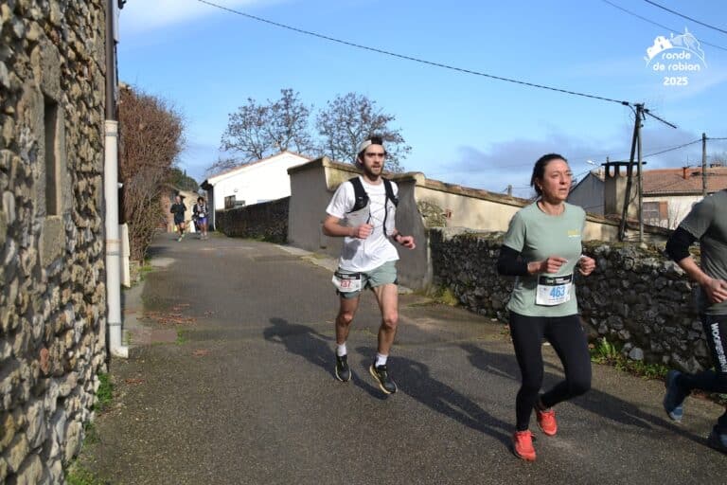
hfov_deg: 57.2
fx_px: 666
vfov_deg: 40.0
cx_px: 364
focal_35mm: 33
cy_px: 242
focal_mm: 22
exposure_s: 1/1600
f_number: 5.6
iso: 400
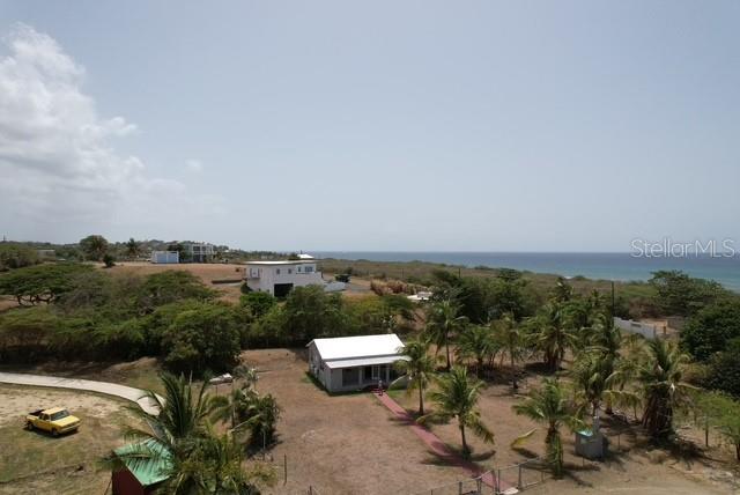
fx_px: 453
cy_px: 248
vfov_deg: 57.3
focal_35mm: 22
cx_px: 370
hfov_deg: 78.5
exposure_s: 1/3000
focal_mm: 8.38
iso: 110
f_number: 2.8
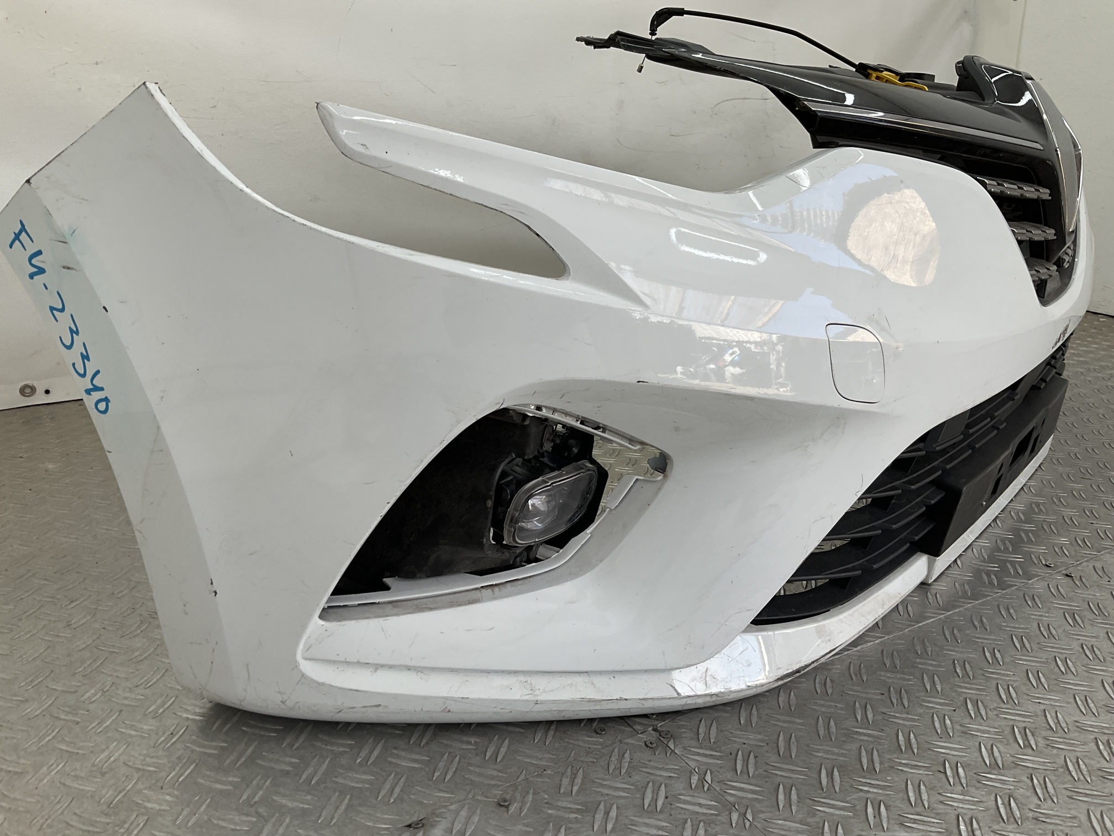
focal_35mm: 29
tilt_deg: -19.0
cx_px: 557
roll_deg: -2.8
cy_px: 418
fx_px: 933
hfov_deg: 61.7
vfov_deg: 48.2
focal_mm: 3
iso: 16
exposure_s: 1/188
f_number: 1.8
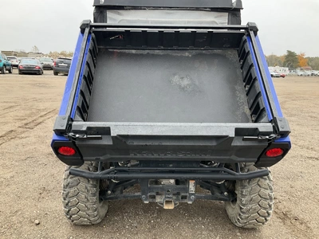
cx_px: 160
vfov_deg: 48.2
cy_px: 120
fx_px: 267
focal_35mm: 29
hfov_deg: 61.7
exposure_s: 1/140
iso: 32
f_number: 1.8
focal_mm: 3
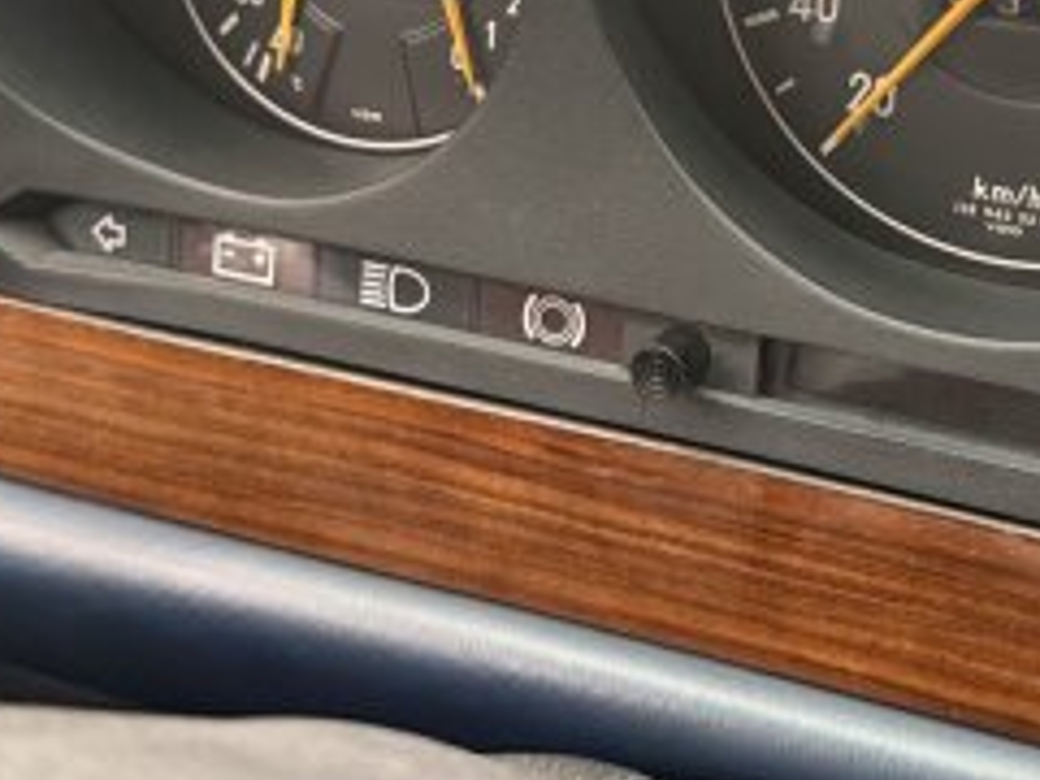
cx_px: 698
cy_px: 35
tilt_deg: -20.7
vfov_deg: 22.2
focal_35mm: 64
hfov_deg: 30.0
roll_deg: -1.4
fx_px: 1923
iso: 800
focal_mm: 6.76
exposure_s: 1/33
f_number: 1.78
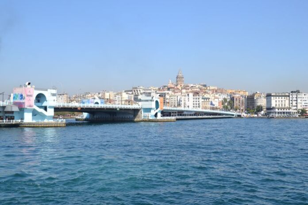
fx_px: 346
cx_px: 154
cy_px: 102
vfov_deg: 33.0
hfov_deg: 48.0
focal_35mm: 40
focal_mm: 27
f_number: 9
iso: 100
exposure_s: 1/320
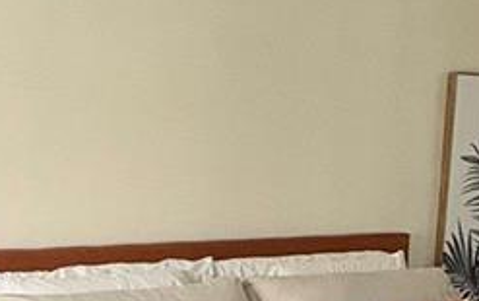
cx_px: 260
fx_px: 941
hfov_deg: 28.5
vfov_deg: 15.1
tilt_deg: -23.8
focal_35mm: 72
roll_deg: -0.3
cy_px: 581
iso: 400
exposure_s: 1/60
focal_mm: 2.22
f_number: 2.2
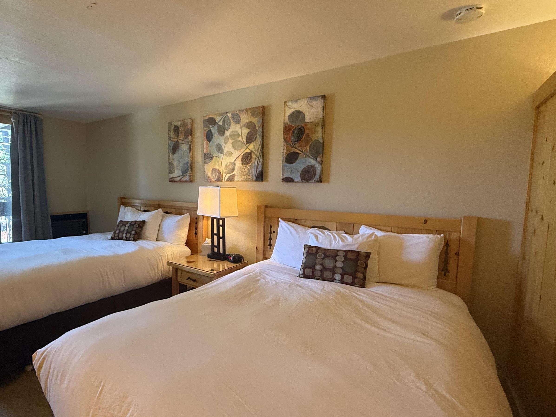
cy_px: 211
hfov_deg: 86.8
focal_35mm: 18
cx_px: 227
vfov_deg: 71.6
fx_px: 289
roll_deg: -1.3
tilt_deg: -4.9
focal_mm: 2.22
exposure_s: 1/60
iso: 320
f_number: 2.2
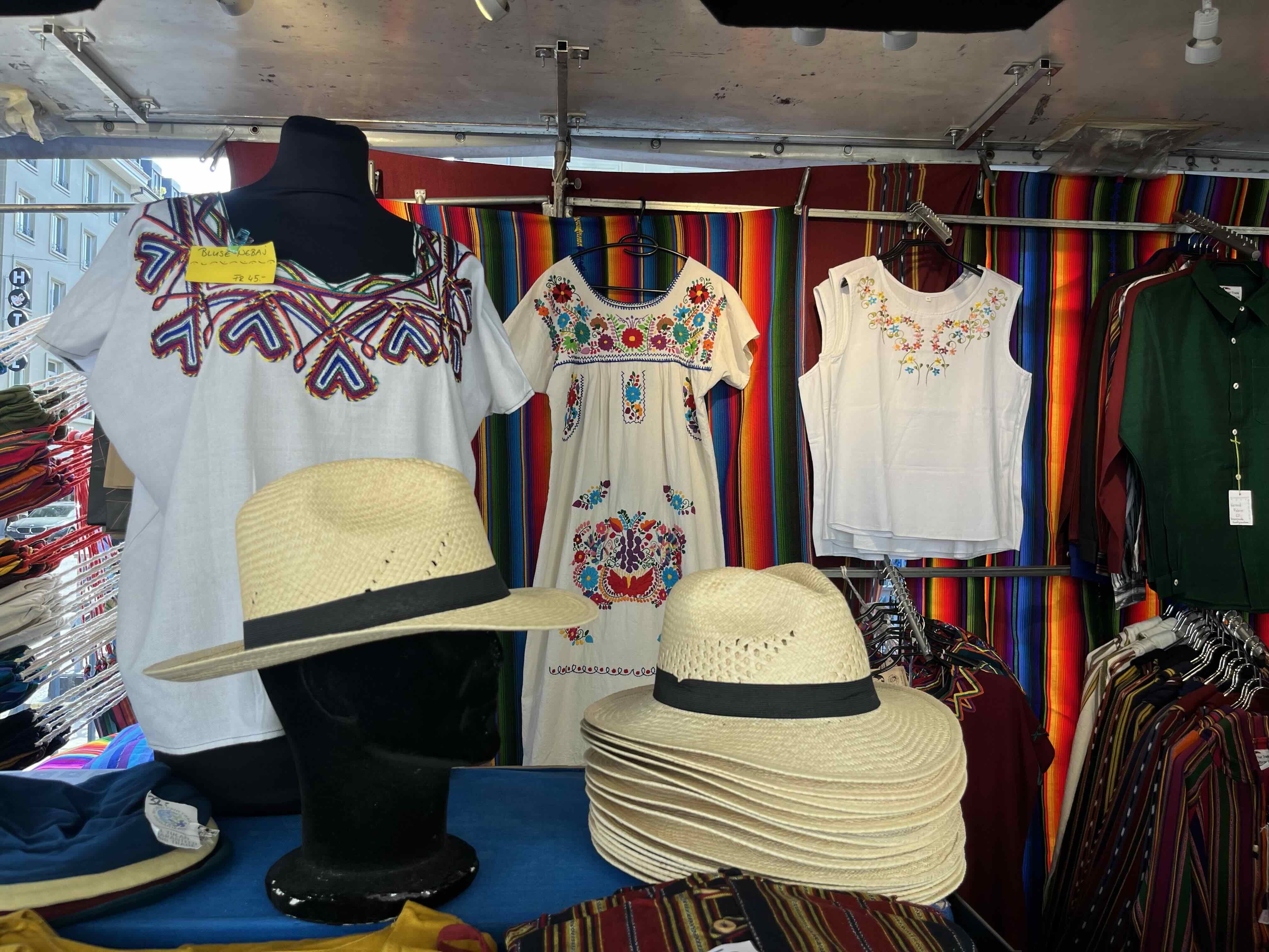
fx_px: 953
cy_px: 476
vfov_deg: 53.1
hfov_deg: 67.3
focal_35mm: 26
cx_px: 634
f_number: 1.6
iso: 40
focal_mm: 5.1
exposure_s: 1/225
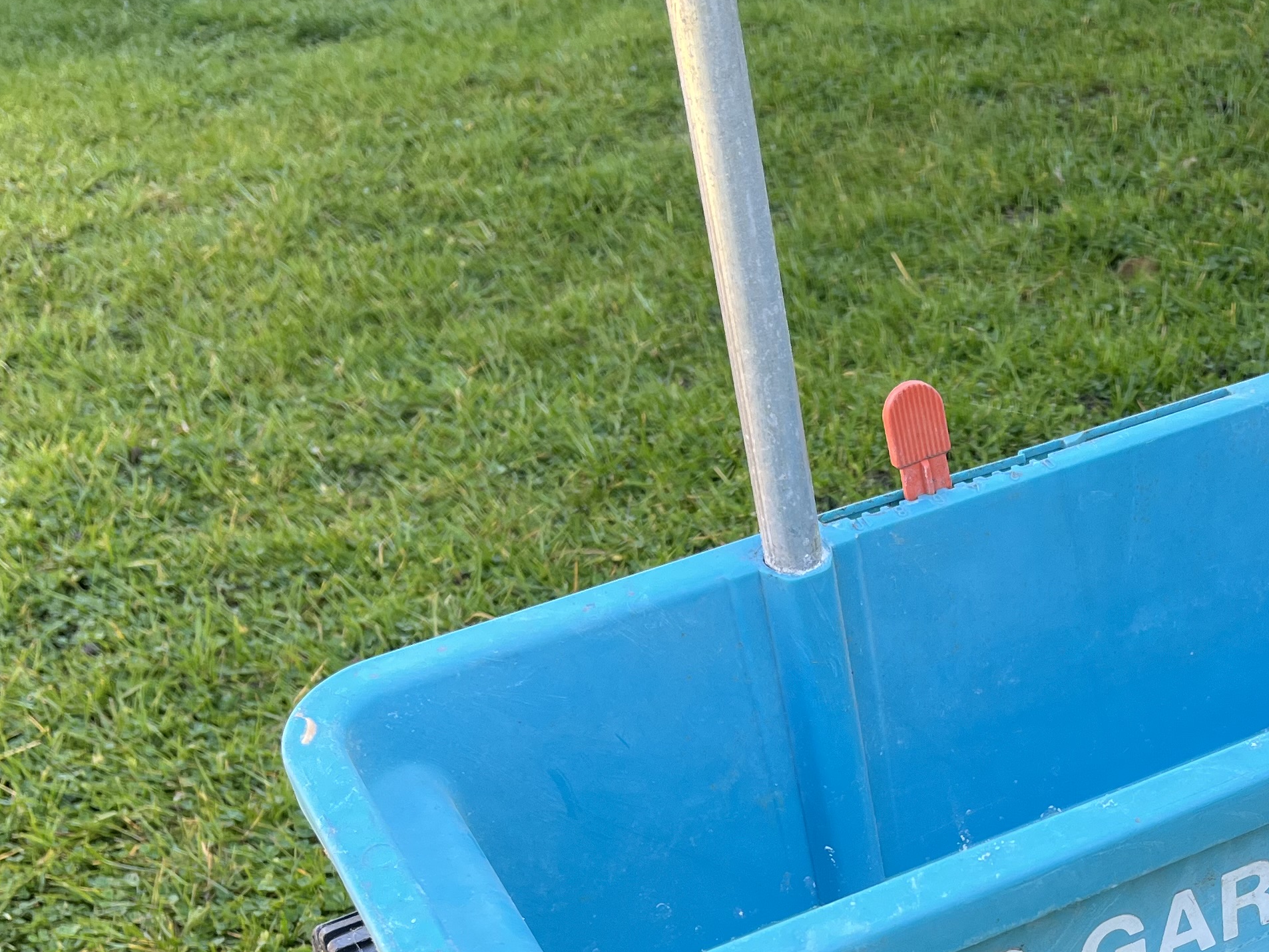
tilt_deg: -34.9
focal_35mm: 55
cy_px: 988
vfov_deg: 25.1
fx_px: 2017
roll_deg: +7.7
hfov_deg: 33.7
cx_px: 1044
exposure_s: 1/179
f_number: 1.6
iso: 40
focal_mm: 5.1
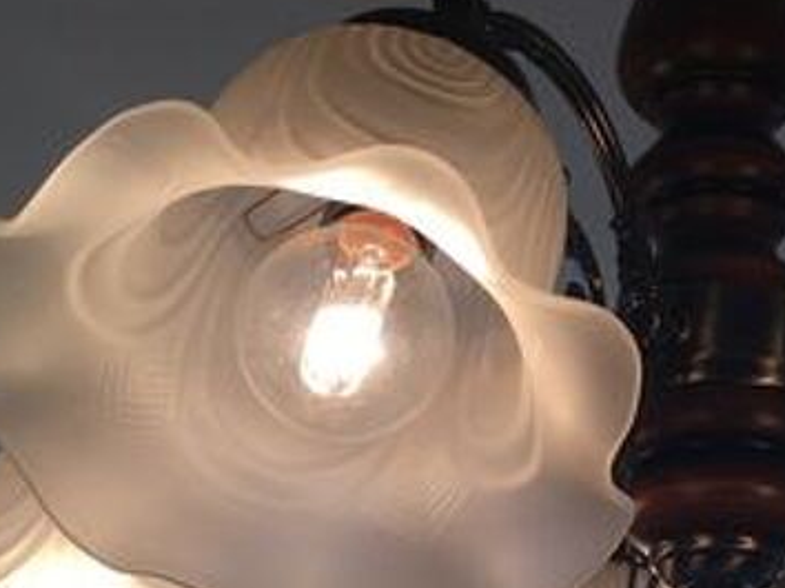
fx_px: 1858
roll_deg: -0.3
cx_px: 707
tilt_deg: +22.2
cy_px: 337
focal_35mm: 82
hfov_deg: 23.2
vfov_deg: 18.0
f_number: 2.2
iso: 25
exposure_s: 1/229
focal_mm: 4.15
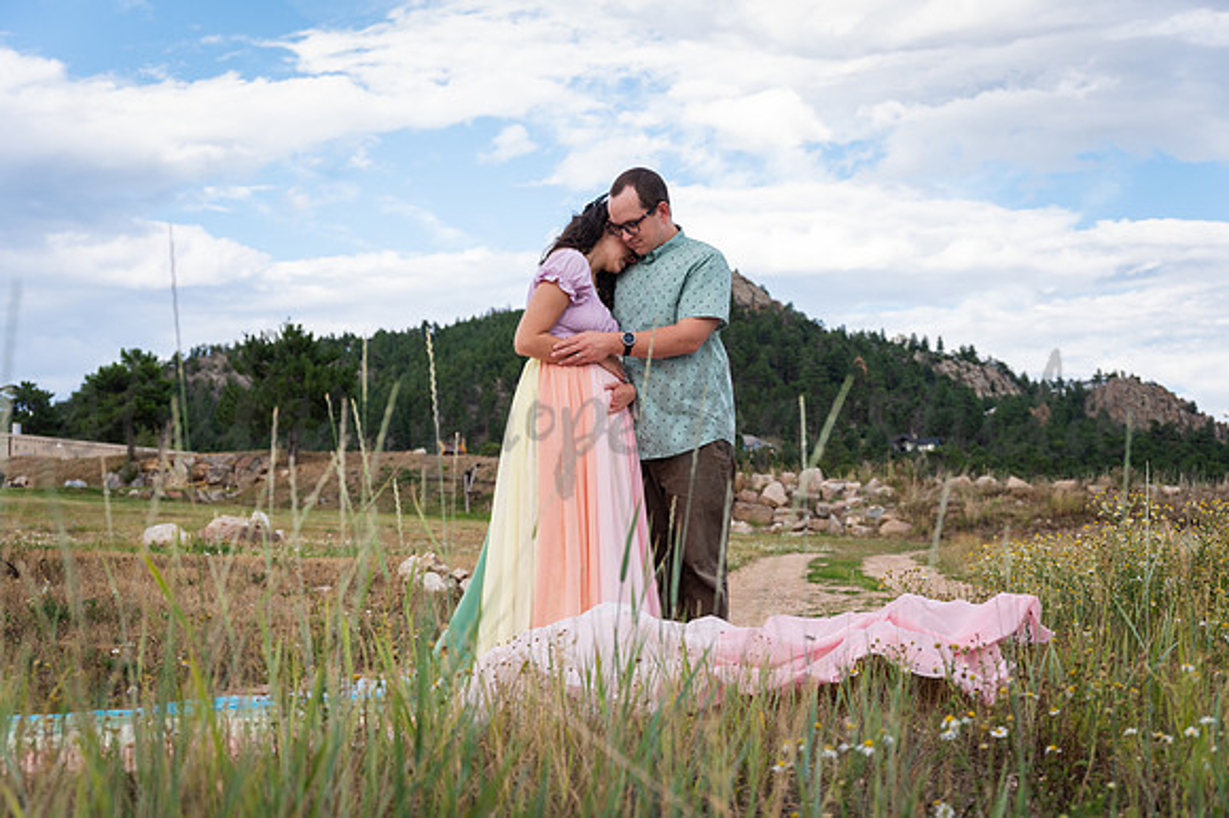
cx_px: 614
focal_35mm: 60
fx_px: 2047
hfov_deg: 33.4
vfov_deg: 22.6
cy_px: 409
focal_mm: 60
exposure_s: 1/250
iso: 160
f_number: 6
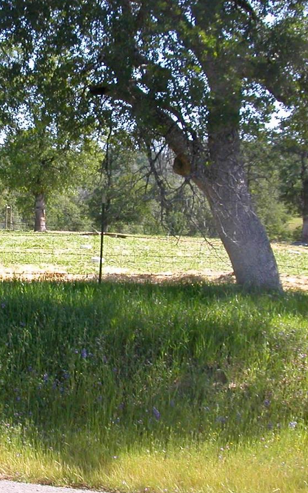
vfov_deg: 36.3
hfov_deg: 22.7
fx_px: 752
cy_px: 231
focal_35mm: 56
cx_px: 49
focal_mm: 5.6
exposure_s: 1/221
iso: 100
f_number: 4.5
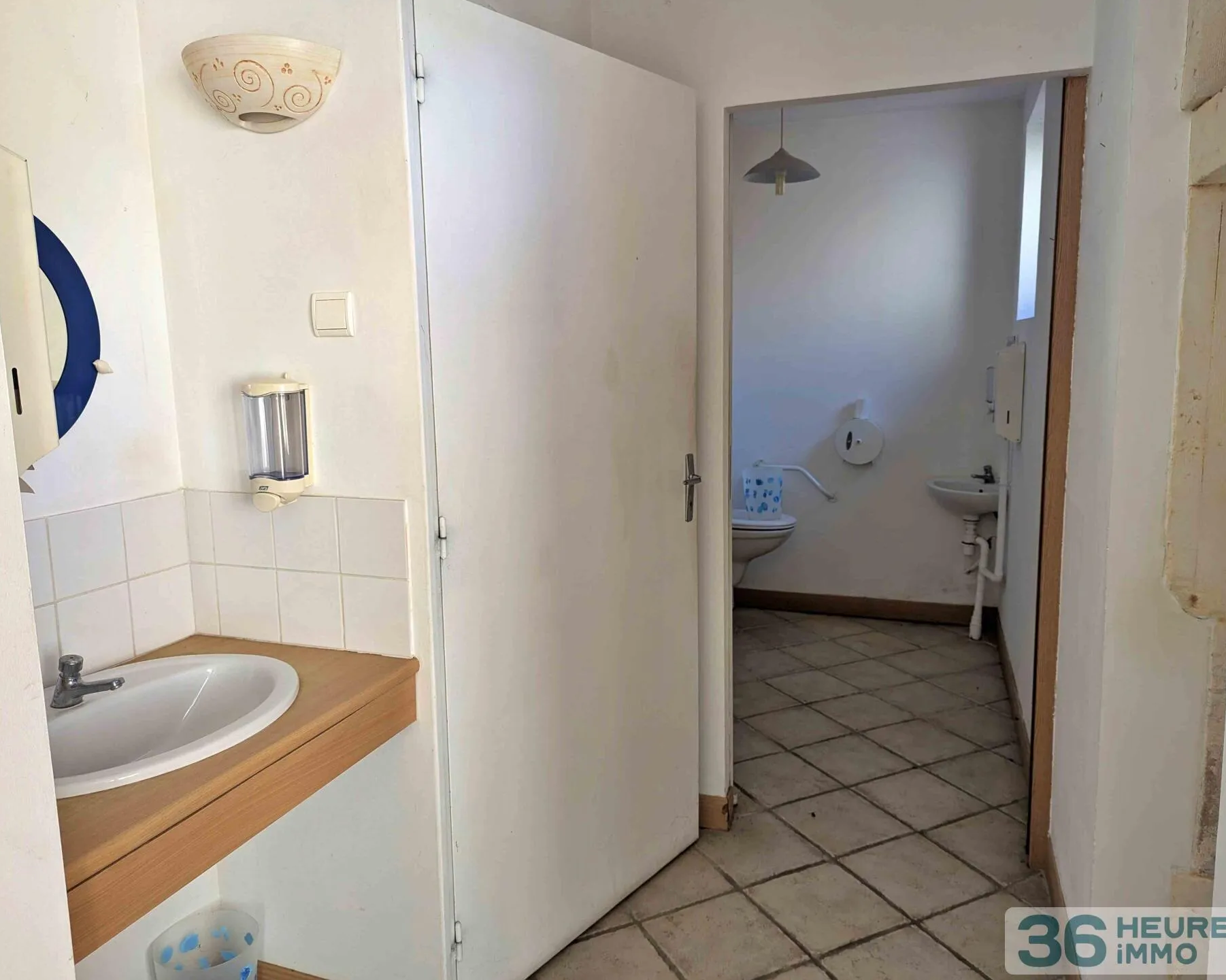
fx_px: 907
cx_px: 620
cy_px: 490
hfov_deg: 68.1
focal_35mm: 25
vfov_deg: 56.8
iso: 49
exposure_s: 1/65.5
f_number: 1.85
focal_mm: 6.81
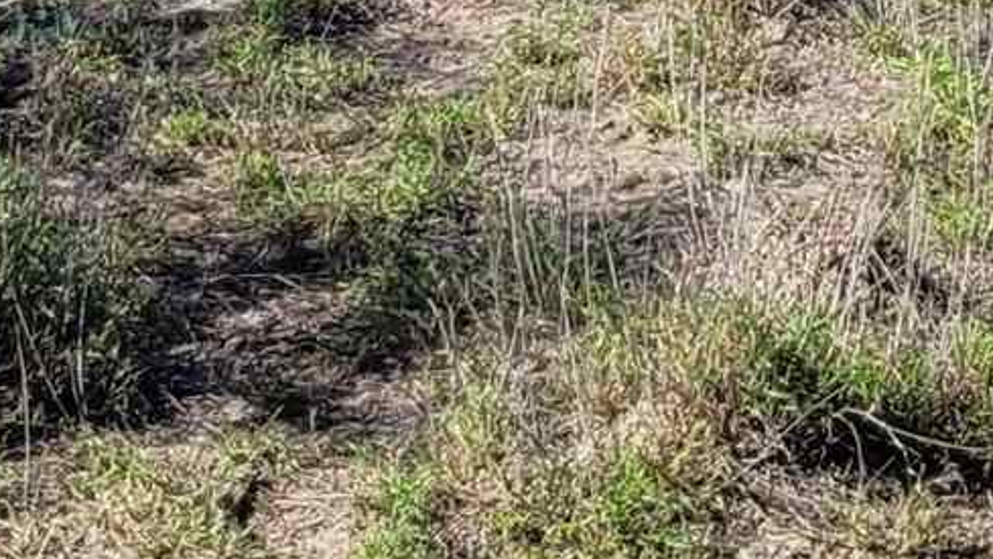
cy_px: -1439
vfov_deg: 6.0
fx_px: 4687
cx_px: -187
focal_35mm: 178
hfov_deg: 11.8
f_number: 1.8
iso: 40
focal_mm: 5.4
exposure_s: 1/2443
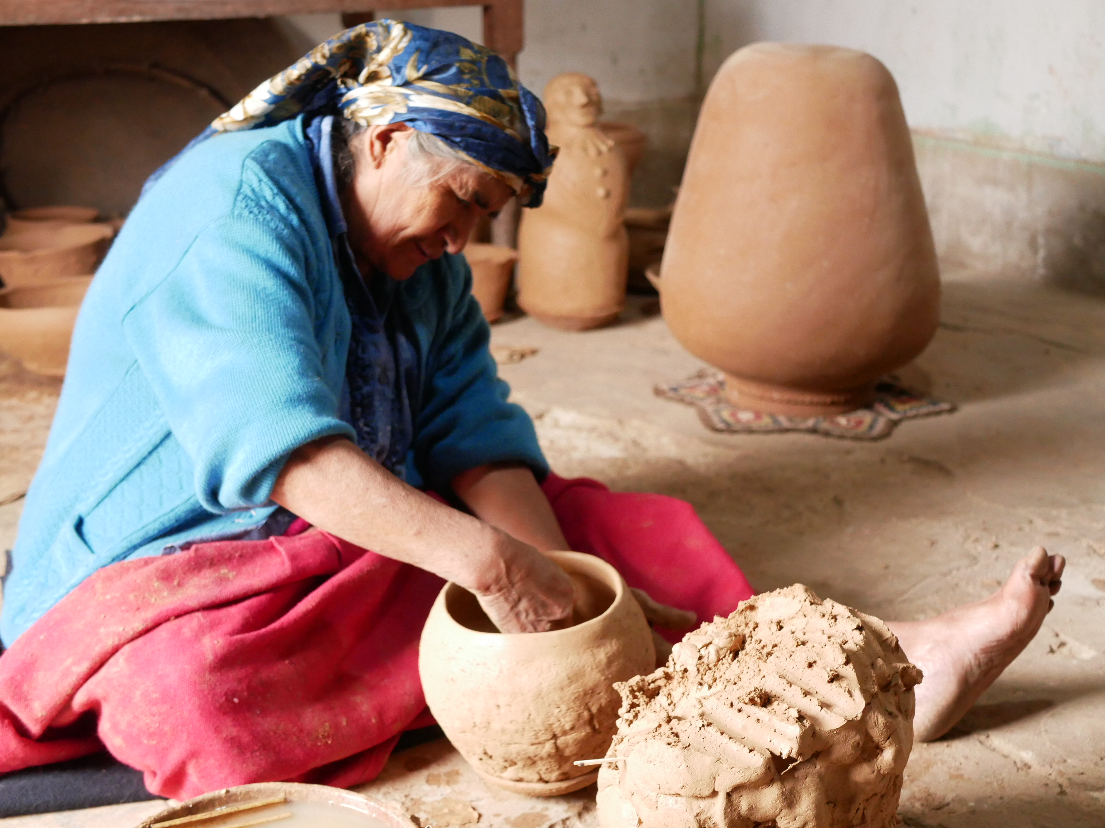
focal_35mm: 50
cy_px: 414
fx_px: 1596
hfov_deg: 38.2
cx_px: 552
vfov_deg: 29.1
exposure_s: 1/60
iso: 2000
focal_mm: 25
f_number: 3.5
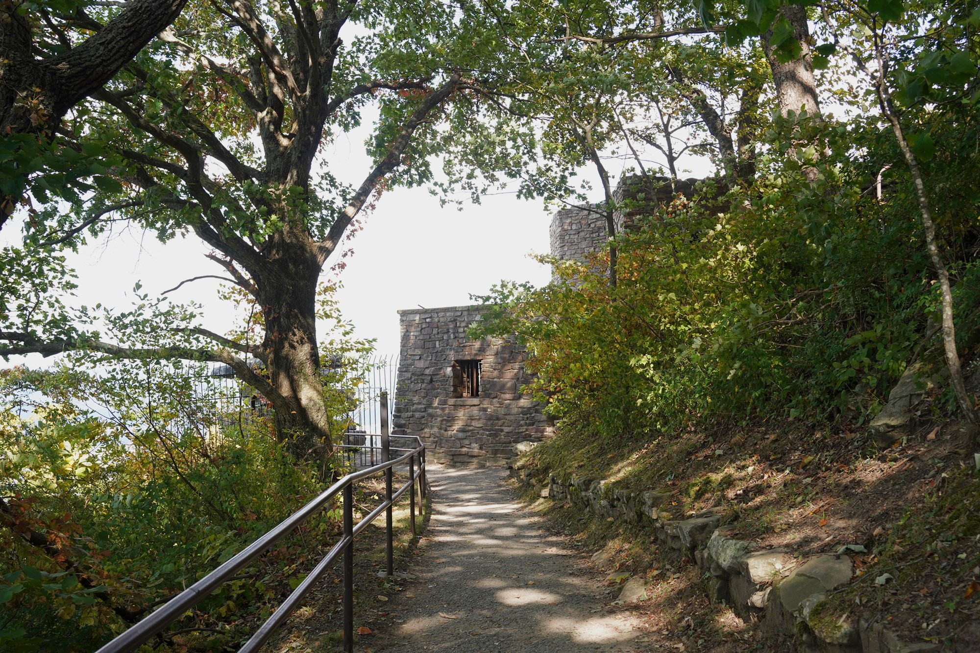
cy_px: 326
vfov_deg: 34.2
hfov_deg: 49.5
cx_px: 490
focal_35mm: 39
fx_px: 1062
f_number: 9
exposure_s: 1/100
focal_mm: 39
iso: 320
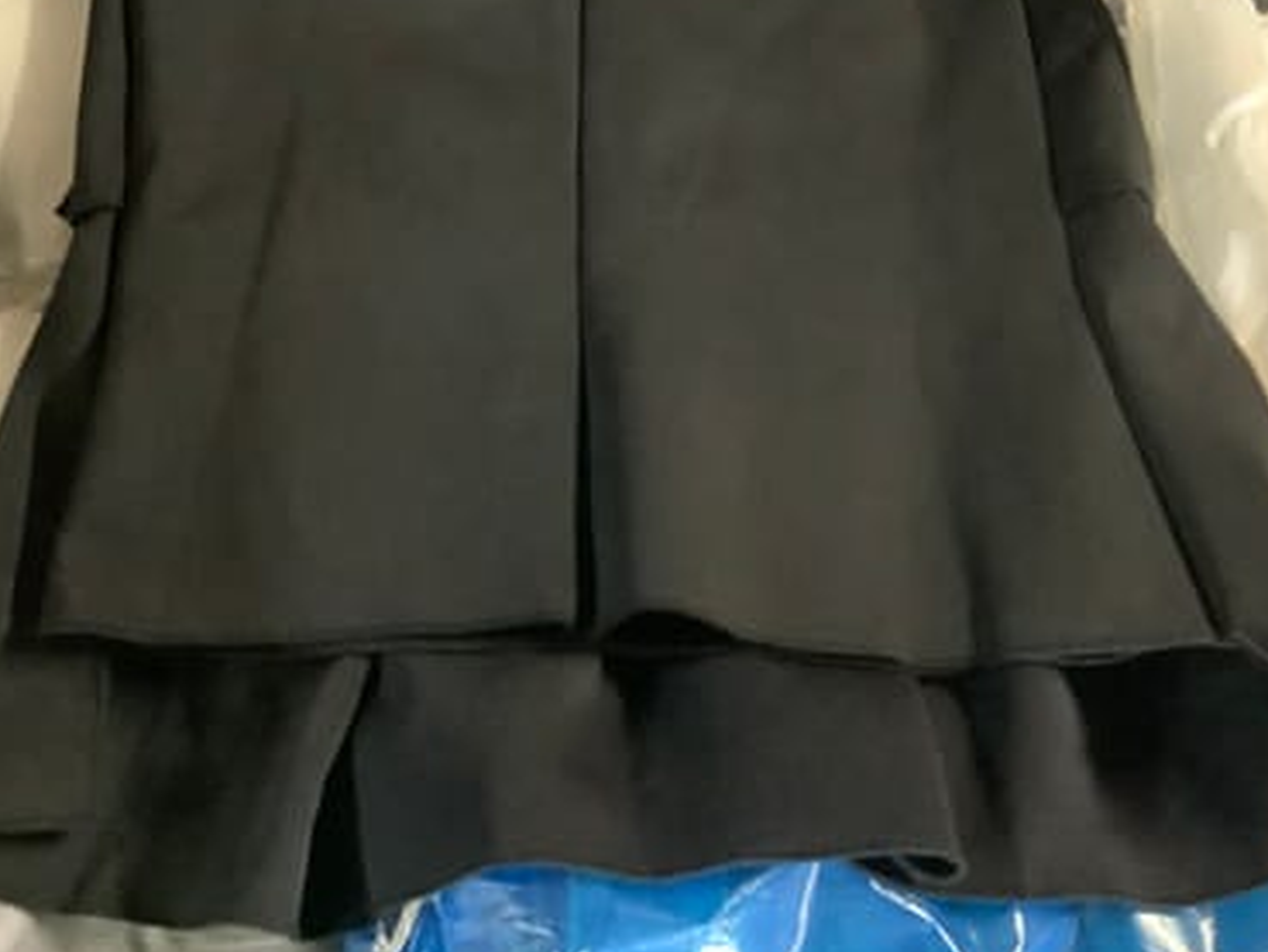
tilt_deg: -61.7
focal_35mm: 42
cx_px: 570
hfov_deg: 44.7
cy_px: 325
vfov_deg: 34.1
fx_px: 1539
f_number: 2.4
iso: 800
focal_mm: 3.3
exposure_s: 1/17
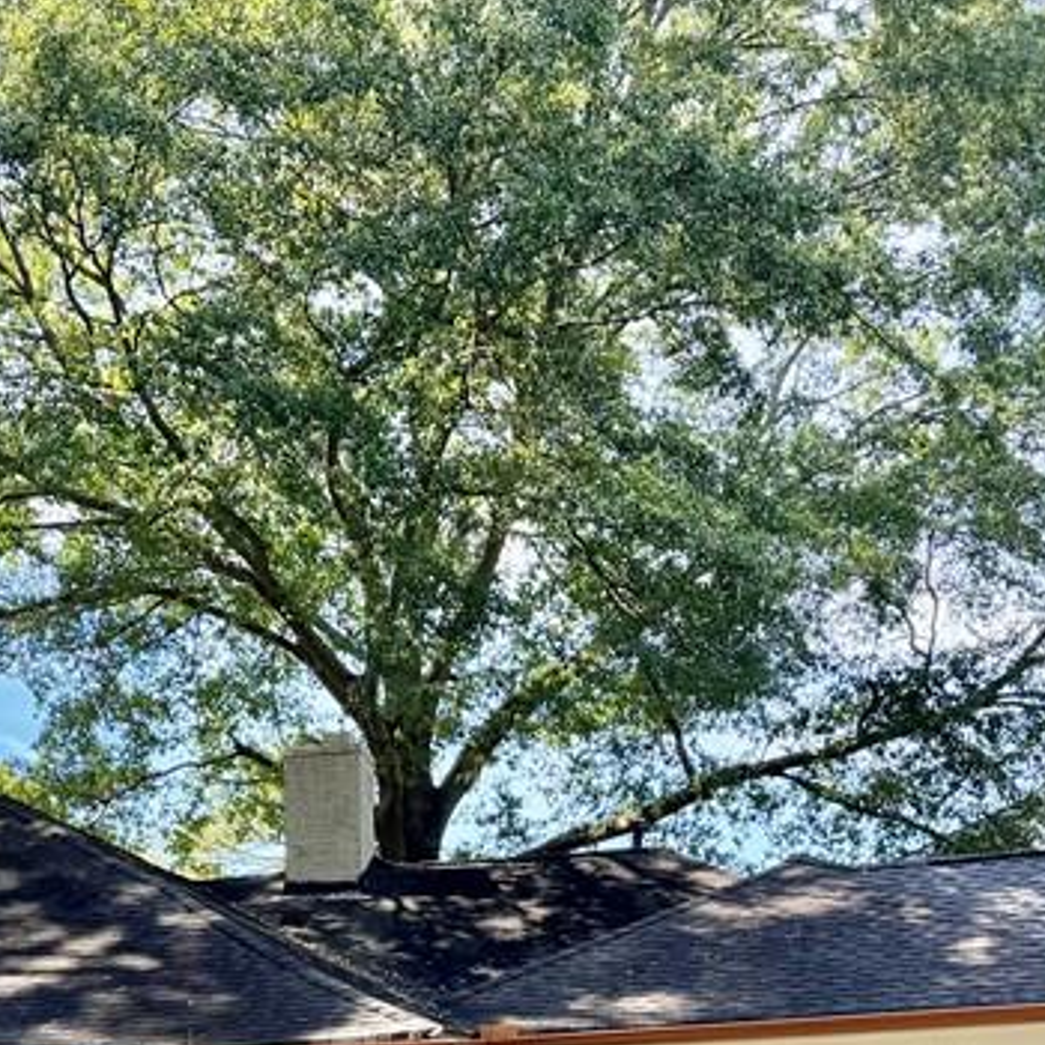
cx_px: 164
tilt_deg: +4.0
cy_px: 1129
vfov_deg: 25.8
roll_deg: +1.8
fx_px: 2118
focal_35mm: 62
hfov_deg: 27.0
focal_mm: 6.76
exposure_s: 1/559
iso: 100
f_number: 1.78
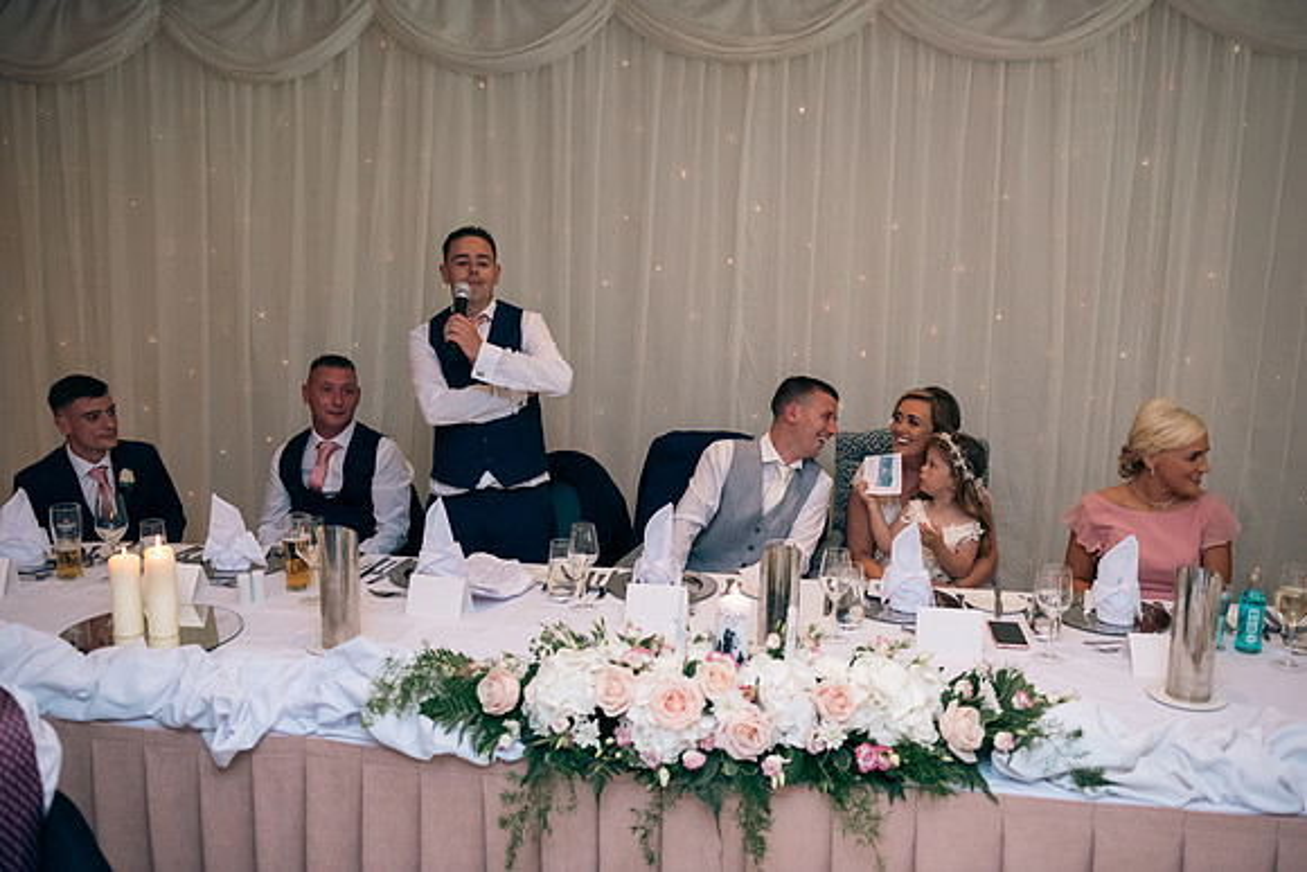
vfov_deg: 42.3
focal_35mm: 31
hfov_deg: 60.3
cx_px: 654
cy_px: 436
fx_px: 1126
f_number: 3.5
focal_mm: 31
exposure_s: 1/160
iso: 640
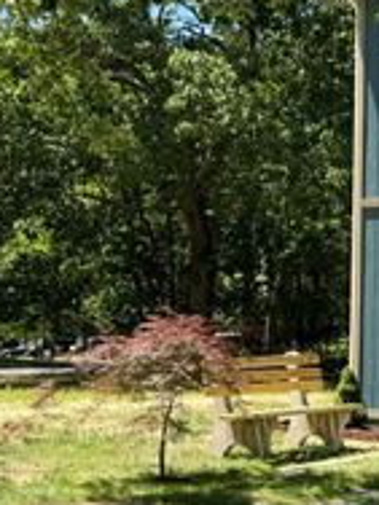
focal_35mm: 85
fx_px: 1241
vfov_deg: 23.0
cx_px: 613
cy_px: 267
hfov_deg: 15.6
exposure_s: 1/1250
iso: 80
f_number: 1.78
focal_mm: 6.76
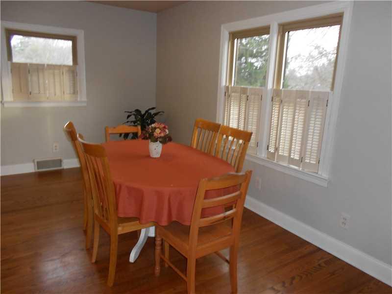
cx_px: 196
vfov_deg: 53.1
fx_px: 294
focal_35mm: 26
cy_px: 147
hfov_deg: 67.3
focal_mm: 4.6
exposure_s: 1/25
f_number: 3.2
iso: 200
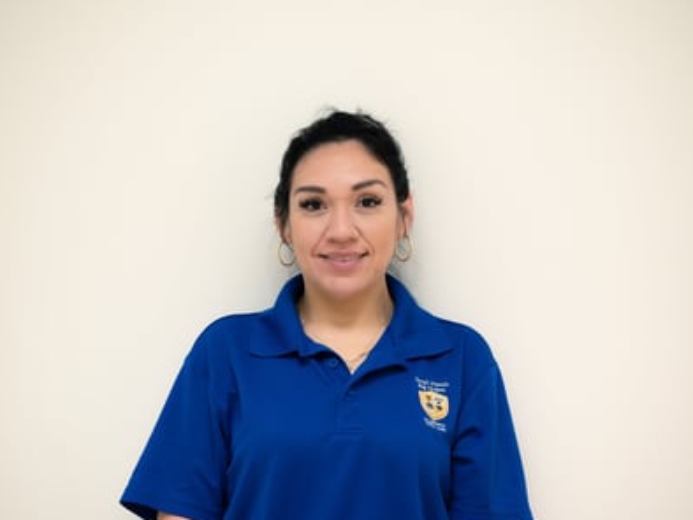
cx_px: 348
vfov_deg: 11.3
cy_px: 277
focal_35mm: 132
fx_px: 2636
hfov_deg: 15.0
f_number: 1.6
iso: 500
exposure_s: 1/250
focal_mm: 75
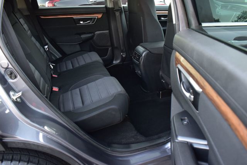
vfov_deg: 43.6
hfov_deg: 62.0
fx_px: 206
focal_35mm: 30
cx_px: 124
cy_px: 82
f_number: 6.3
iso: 720
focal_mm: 20
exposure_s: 1/15
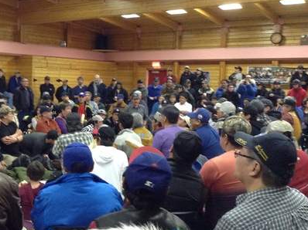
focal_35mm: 53
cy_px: 108
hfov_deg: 35.5
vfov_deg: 27.5
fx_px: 471
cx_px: 80
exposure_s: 1/17
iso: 200
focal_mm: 3.3
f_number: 2.4
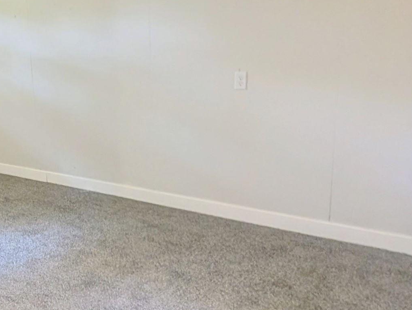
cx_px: -31
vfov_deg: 39.7
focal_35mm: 36
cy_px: 171
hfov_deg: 41.8
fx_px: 429
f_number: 1.7
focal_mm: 2.02
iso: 192
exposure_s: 1/24
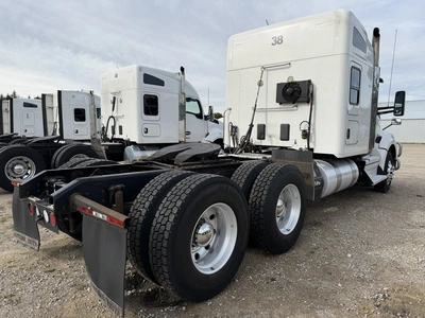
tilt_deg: -2.4
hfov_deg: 71.6
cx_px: 212
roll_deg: +0.4
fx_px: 295
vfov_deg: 56.8
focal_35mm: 24
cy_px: 159
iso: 80
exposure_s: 1/3145
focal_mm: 6.76
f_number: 1.78
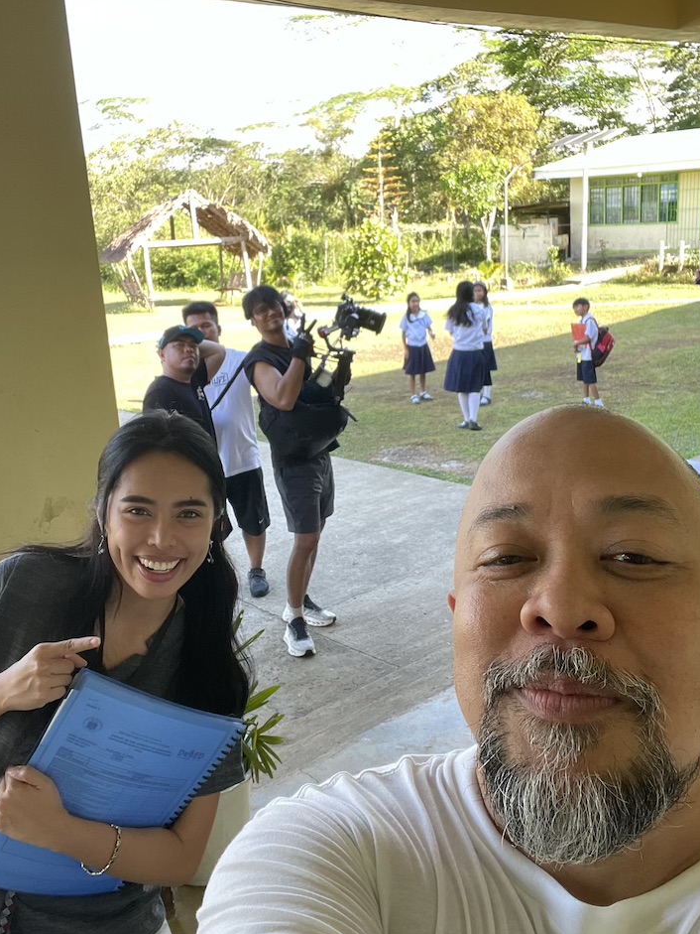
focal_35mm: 34
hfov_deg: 41.8
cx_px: 328
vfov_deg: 53.9
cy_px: 433
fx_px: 917
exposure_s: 1/119
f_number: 2.2
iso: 100
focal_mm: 2.71
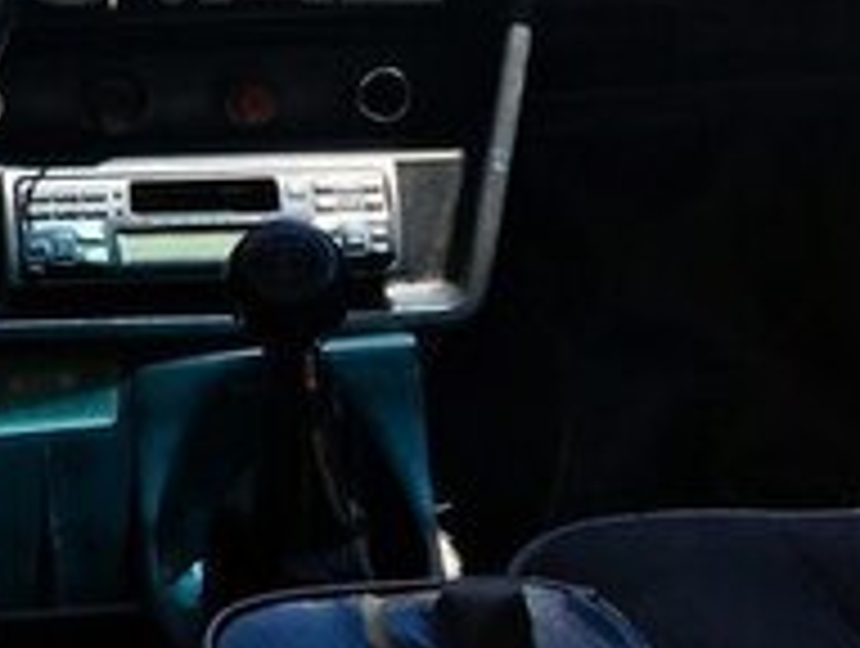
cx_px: -18
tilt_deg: -17.6
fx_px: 2489
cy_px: -65
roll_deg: +1.0
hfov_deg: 19.0
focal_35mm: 100
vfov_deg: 14.5
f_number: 2.2
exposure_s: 1/409
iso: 25
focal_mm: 4.15
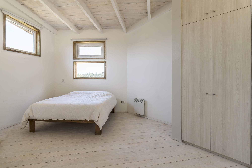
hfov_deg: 84.0
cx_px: 126
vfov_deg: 62.0
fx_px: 140
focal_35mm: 20
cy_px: 84
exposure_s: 1/50
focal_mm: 20
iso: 50
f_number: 8
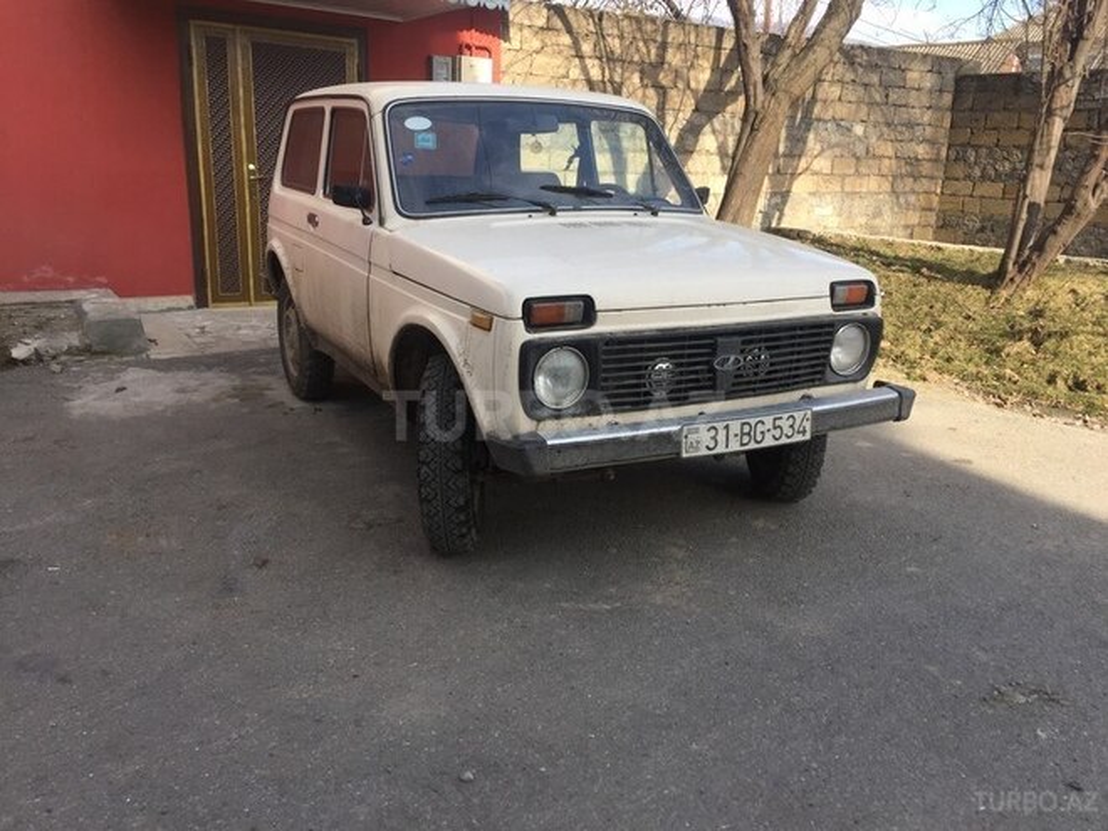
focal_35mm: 29
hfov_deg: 61.7
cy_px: 416
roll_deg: -3.3
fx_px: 928
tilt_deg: -12.6
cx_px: 554
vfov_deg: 48.2
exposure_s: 1/542
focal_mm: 4.15
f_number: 2.2
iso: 32
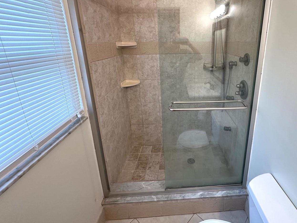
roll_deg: -0.2
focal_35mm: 18
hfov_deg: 85.9
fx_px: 154
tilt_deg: -14.8
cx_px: 187
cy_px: 83
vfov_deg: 70.4
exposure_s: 1/120
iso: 200
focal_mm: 2.22
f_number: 2.2
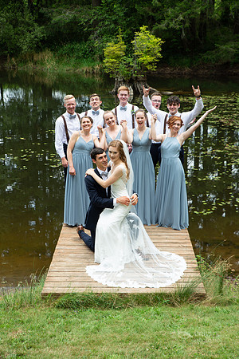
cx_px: 120
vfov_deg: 32.4
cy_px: 180
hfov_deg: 21.9
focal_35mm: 62
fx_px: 617
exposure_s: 1/100
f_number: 9
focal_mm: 62
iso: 125
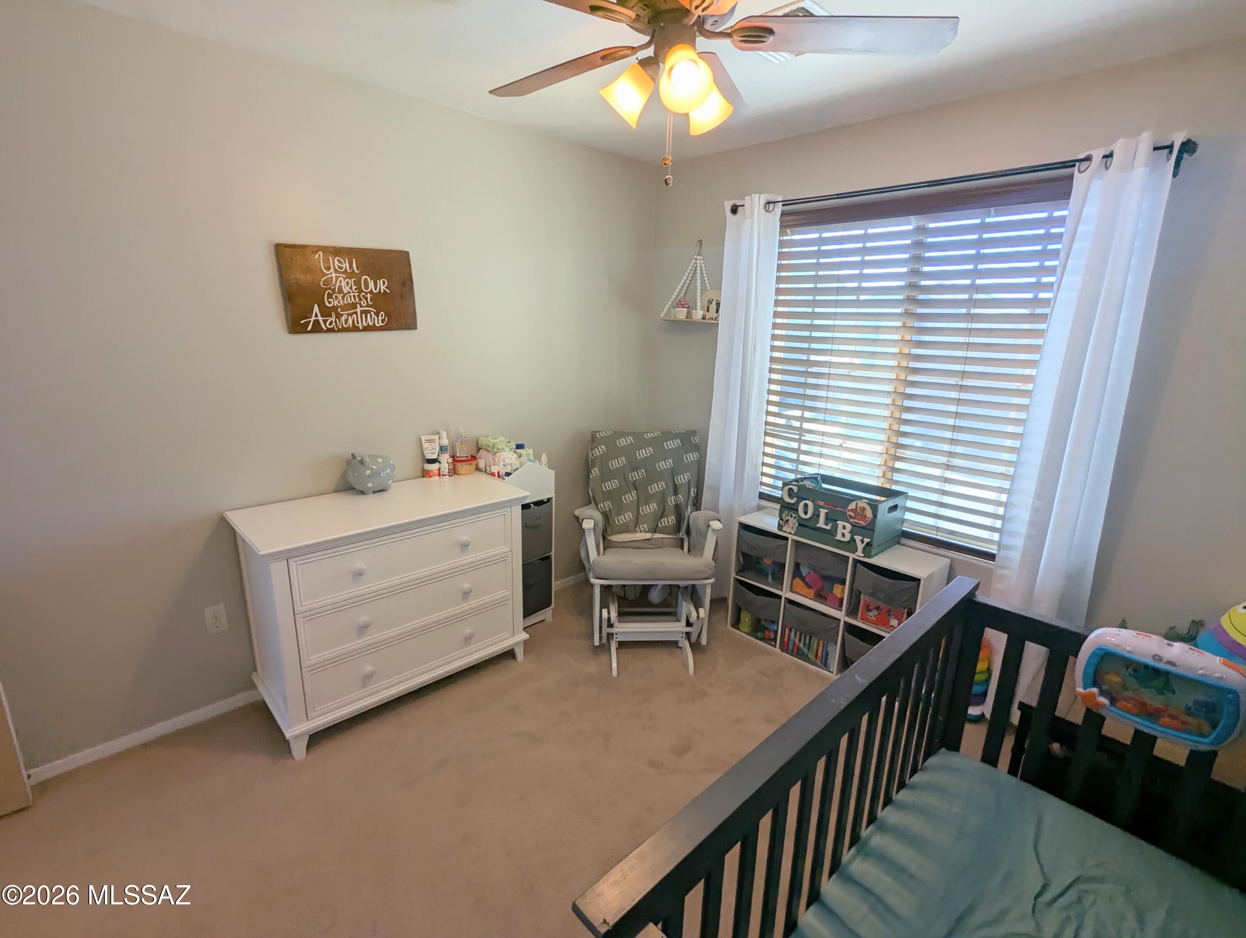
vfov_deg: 78.2
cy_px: 469
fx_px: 577
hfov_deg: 94.4
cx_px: 623
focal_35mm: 16
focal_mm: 2.35
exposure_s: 1/137
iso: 77
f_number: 2.2
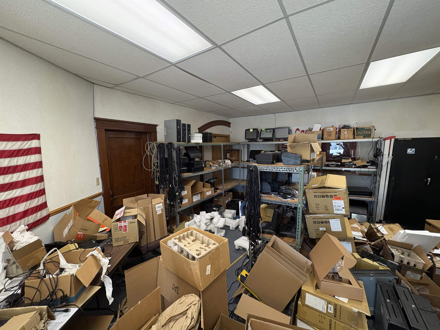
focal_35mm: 14
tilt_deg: -6.2
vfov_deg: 85.7
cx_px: 220
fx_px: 178
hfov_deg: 102.1
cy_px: 165
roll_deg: +0.7
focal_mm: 2.22
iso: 320
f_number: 2.2
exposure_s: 1/60
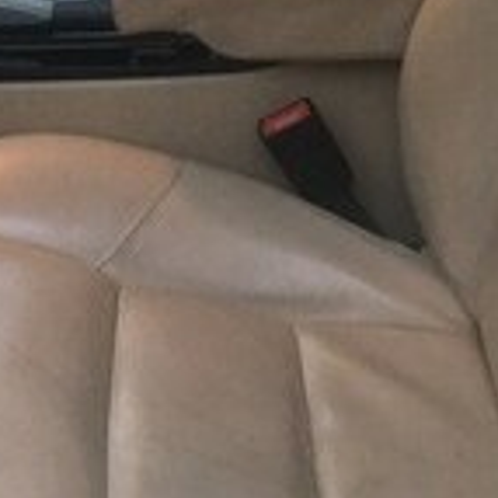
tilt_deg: -25.3
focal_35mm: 89
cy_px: -132
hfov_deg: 19.2
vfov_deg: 18.3
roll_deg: +2.9
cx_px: 66
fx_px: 1449
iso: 200
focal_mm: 4.15
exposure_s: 1/17
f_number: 2.2
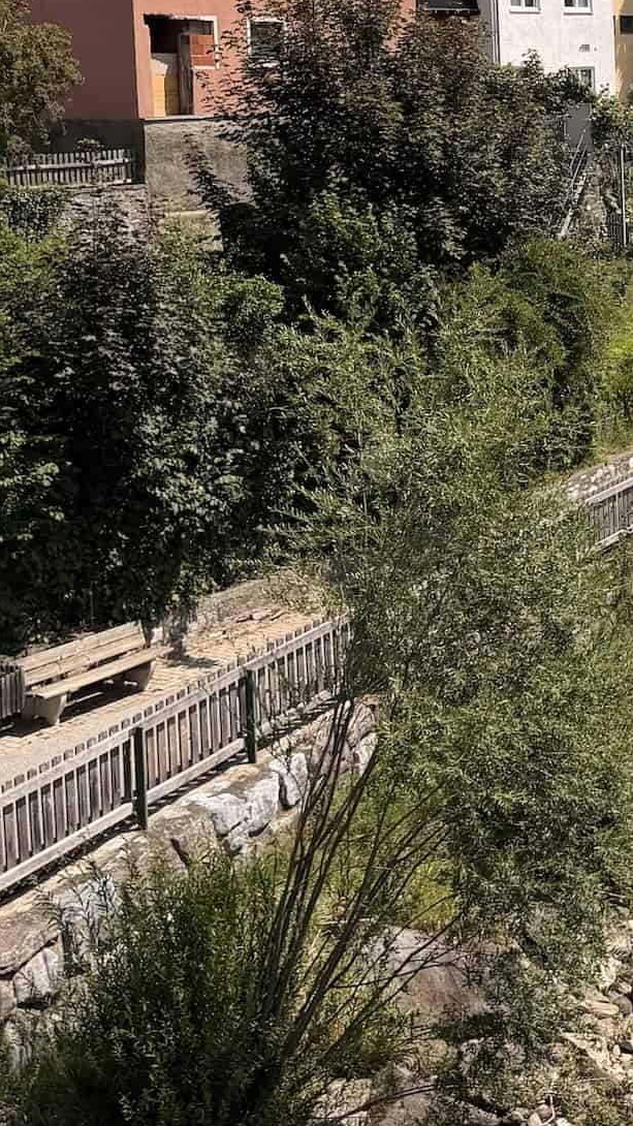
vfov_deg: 31.5
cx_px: 569
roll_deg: +2.2
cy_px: 149
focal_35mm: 64
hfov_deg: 18.5
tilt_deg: -2.2
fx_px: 1910
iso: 80
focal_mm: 6.76
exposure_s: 1/5319
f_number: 1.78
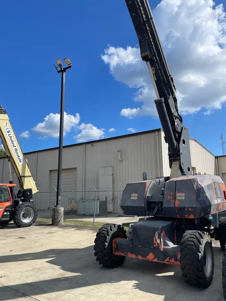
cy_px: 150
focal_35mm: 26
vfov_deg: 67.3
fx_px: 226
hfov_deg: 53.1
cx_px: 113
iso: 32
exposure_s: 1/4000
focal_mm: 4.2
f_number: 1.6
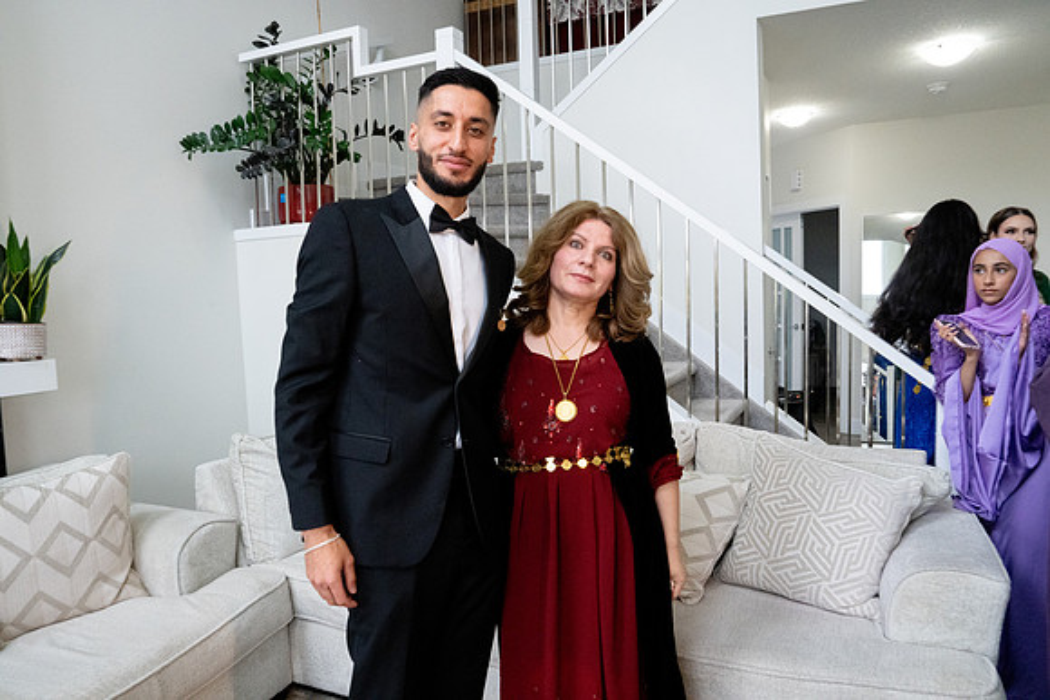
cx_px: 525
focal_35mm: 24
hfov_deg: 73.7
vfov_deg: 53.2
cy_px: 350
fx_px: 700
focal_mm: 24
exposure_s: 1/160
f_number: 10
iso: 6400
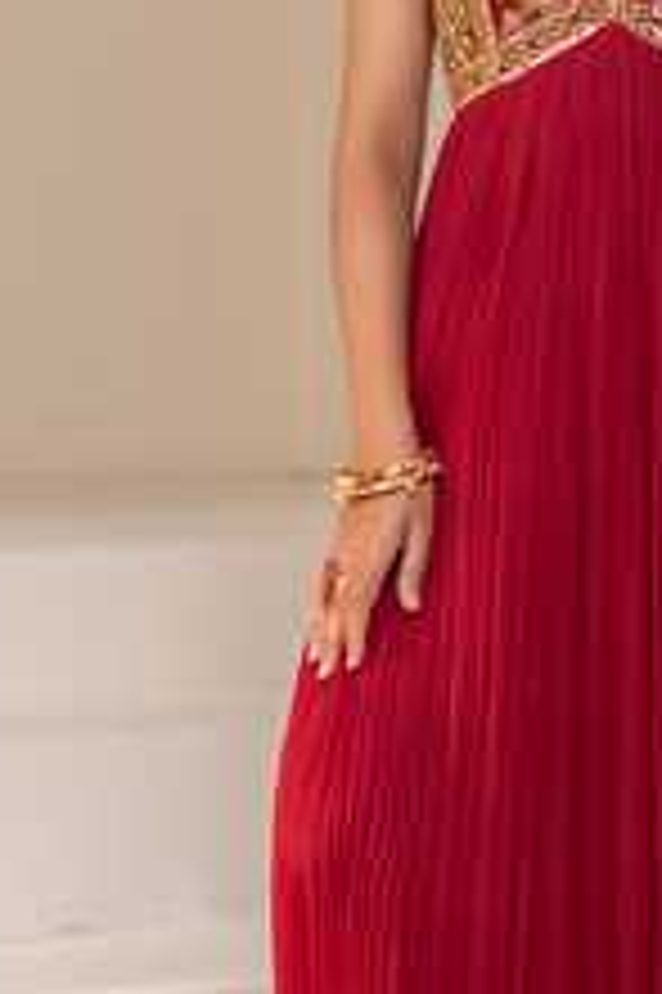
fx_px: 3287
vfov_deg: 17.2
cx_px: 572
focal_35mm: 119
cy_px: 457
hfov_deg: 11.4
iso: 500
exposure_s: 1/160
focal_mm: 50
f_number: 2.5
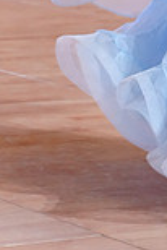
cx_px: 301
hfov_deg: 4.1
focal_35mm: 331
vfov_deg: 6.1
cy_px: -200
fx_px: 2298
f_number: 5.6
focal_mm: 88
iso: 3200
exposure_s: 1/250
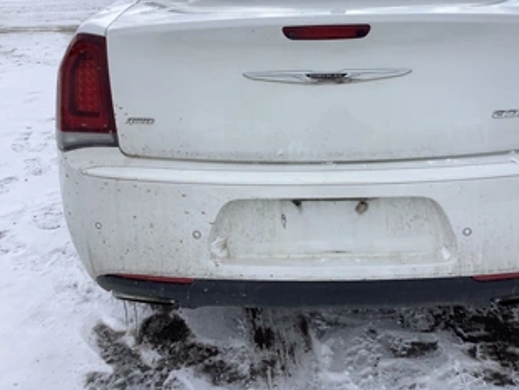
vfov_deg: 35.8
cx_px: 331
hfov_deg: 46.3
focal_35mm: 40
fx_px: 600
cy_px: 144
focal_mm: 3.3
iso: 25
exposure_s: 1/2262
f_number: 2.4
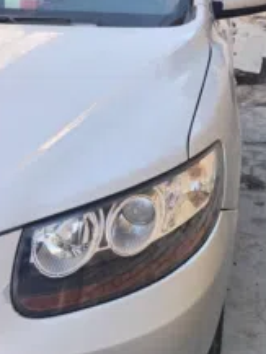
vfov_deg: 39.3
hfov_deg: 30.2
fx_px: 491
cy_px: 129
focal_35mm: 48
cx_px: 106
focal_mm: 4.75
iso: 100
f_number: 1.8
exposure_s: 1/429
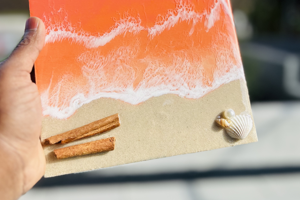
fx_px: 325
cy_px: 54
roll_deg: +0.5
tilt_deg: -6.3
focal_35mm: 39
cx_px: 139
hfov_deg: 49.5
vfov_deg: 33.6
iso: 50
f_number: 1.5
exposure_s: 1/1326
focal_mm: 5.7
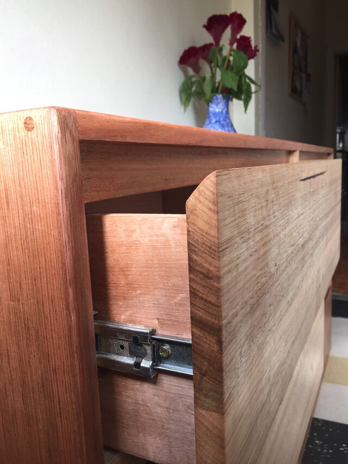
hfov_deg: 48.2
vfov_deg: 61.7
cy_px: 232
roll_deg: +2.5
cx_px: 174
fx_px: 389
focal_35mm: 29
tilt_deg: -8.5
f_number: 2.2
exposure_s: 1/100
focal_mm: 4.15
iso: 40
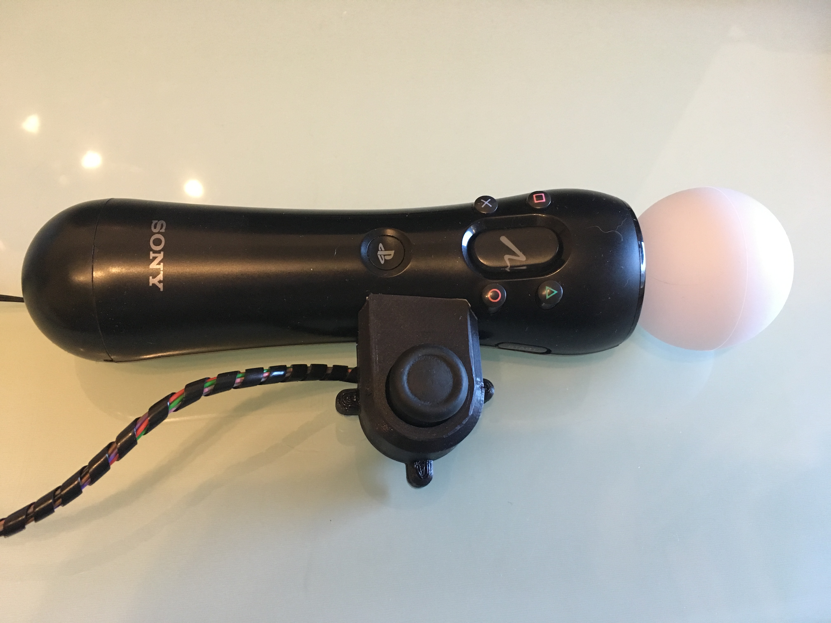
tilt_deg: -59.4
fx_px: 696
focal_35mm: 29
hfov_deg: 61.7
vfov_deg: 48.2
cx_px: 416
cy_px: 312
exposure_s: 1/33
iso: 250
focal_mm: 4.15
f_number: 2.2
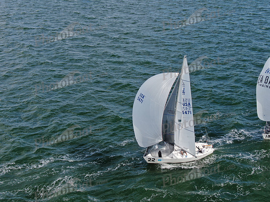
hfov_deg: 39.7
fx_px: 374
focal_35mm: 48
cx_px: 135
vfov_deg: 30.3
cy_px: 101
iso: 100
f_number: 3.8
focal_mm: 8.6
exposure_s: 1/640
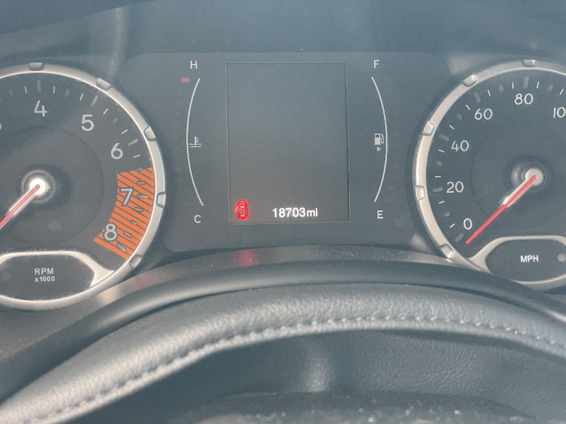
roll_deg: -2.7
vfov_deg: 28.0
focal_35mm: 52
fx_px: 850
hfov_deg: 36.8
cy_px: 212
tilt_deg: -22.7
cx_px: 283
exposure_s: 1/90
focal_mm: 6
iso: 200
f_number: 2
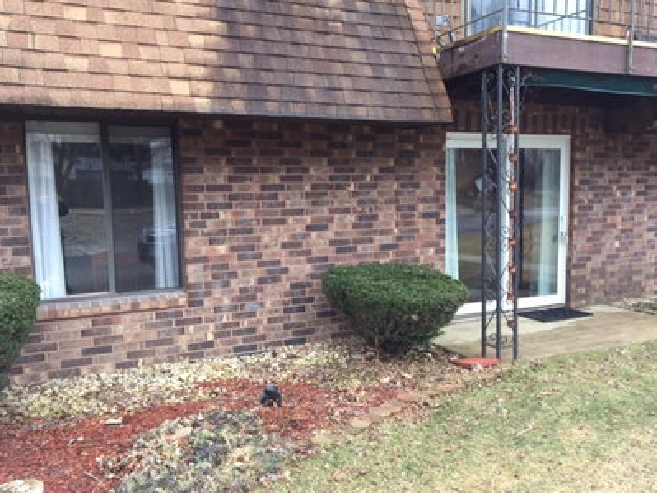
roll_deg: +1.2
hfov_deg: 58.4
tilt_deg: -5.9
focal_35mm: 31
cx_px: 322
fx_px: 588
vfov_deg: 45.4
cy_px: 249
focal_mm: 4.15
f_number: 2.2
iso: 40
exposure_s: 1/60
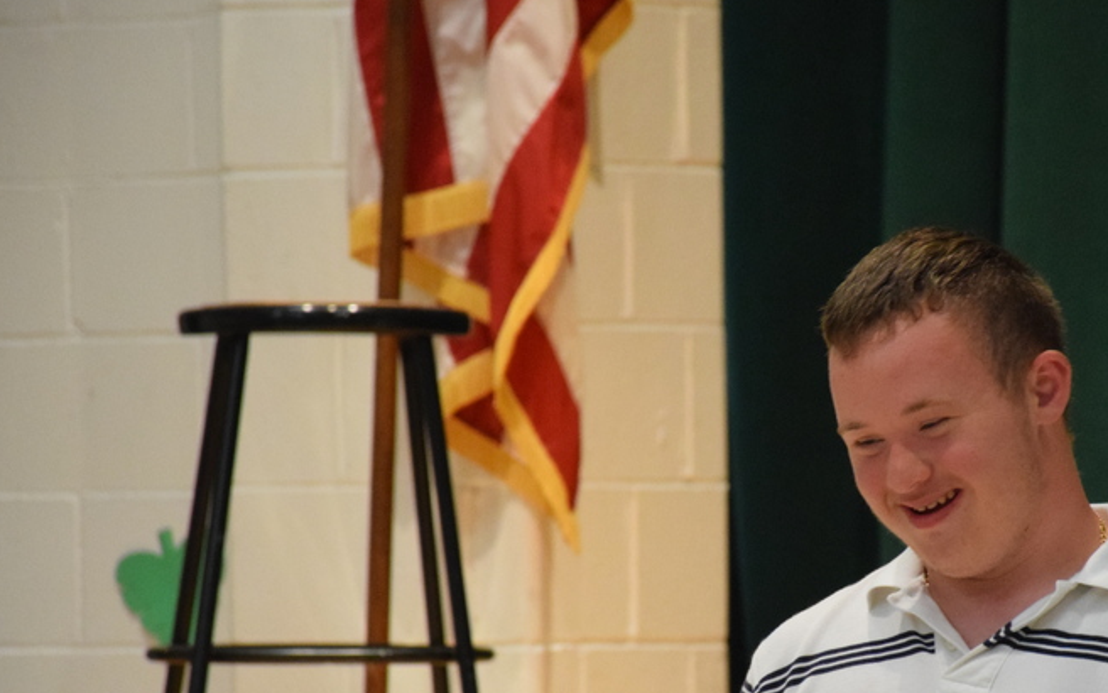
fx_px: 10086
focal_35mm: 334
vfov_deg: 3.9
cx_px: 760
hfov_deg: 6.3
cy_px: 525
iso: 3600
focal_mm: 140
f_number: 5.6
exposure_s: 1/125
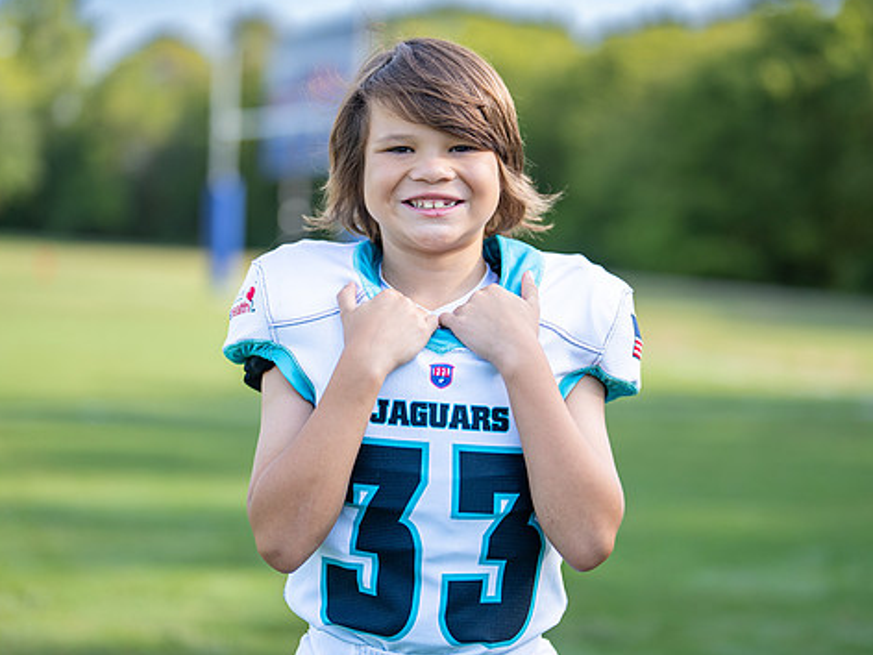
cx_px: 450
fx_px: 1816
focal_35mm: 72
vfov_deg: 20.4
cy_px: 311
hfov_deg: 27.0
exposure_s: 1/2000
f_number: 1.2
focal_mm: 50
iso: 100
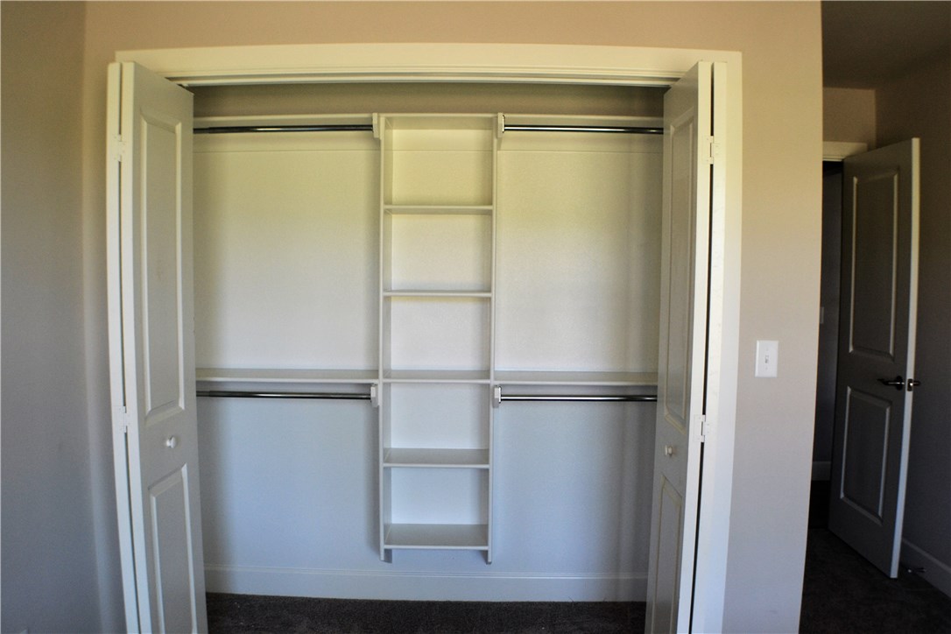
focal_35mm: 39
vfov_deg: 34.2
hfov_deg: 49.6
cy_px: 317
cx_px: 476
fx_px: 1030
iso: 500
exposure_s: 1/60
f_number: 4.2
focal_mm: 26
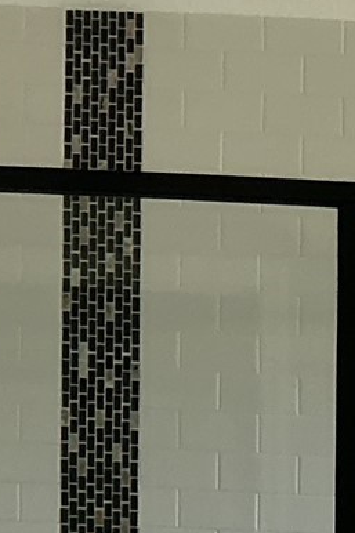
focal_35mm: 125
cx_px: 841
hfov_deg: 9.7
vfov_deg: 15.3
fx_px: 1850
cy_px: 769
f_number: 1.8
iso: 40
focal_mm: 3
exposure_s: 1/60
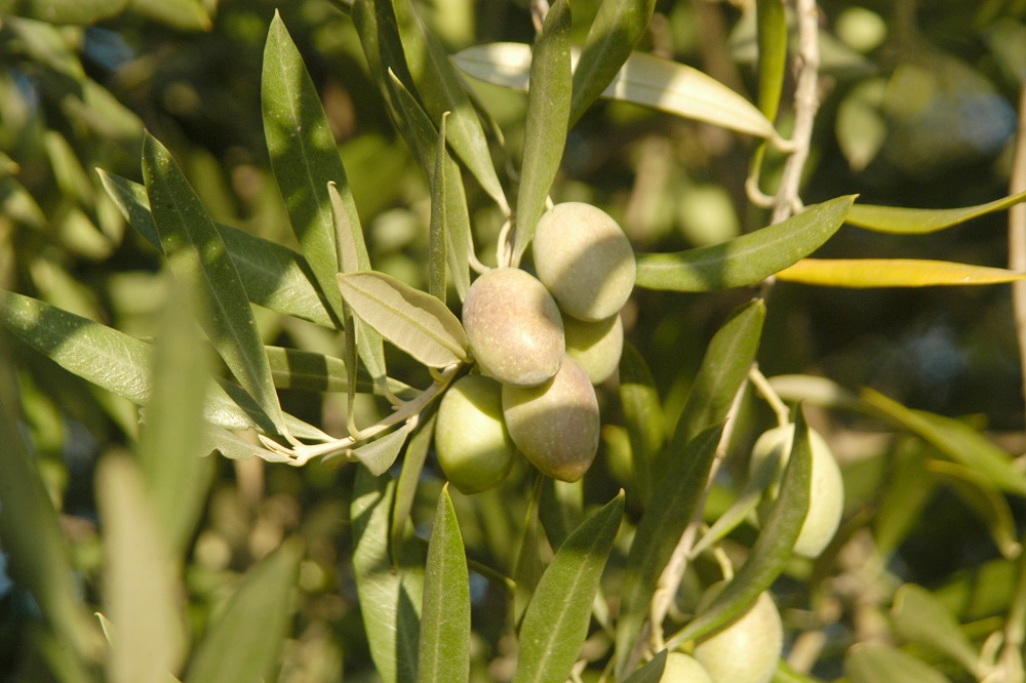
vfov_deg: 7.6
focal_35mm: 180
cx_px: 513
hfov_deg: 11.4
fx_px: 5128
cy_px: 342
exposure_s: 1/160
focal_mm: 120
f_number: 10
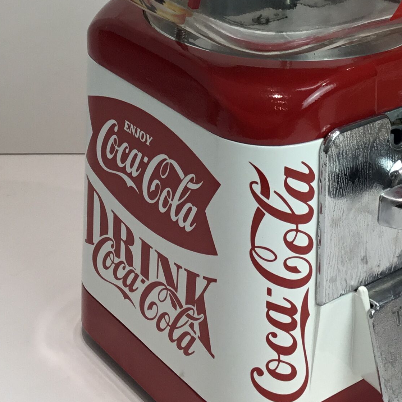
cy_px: 19
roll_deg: -1.8
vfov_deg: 21.1
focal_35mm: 80
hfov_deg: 21.5
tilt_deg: -18.1
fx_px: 1051
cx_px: 297
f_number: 2.4
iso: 25
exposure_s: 1/50
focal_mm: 3.3
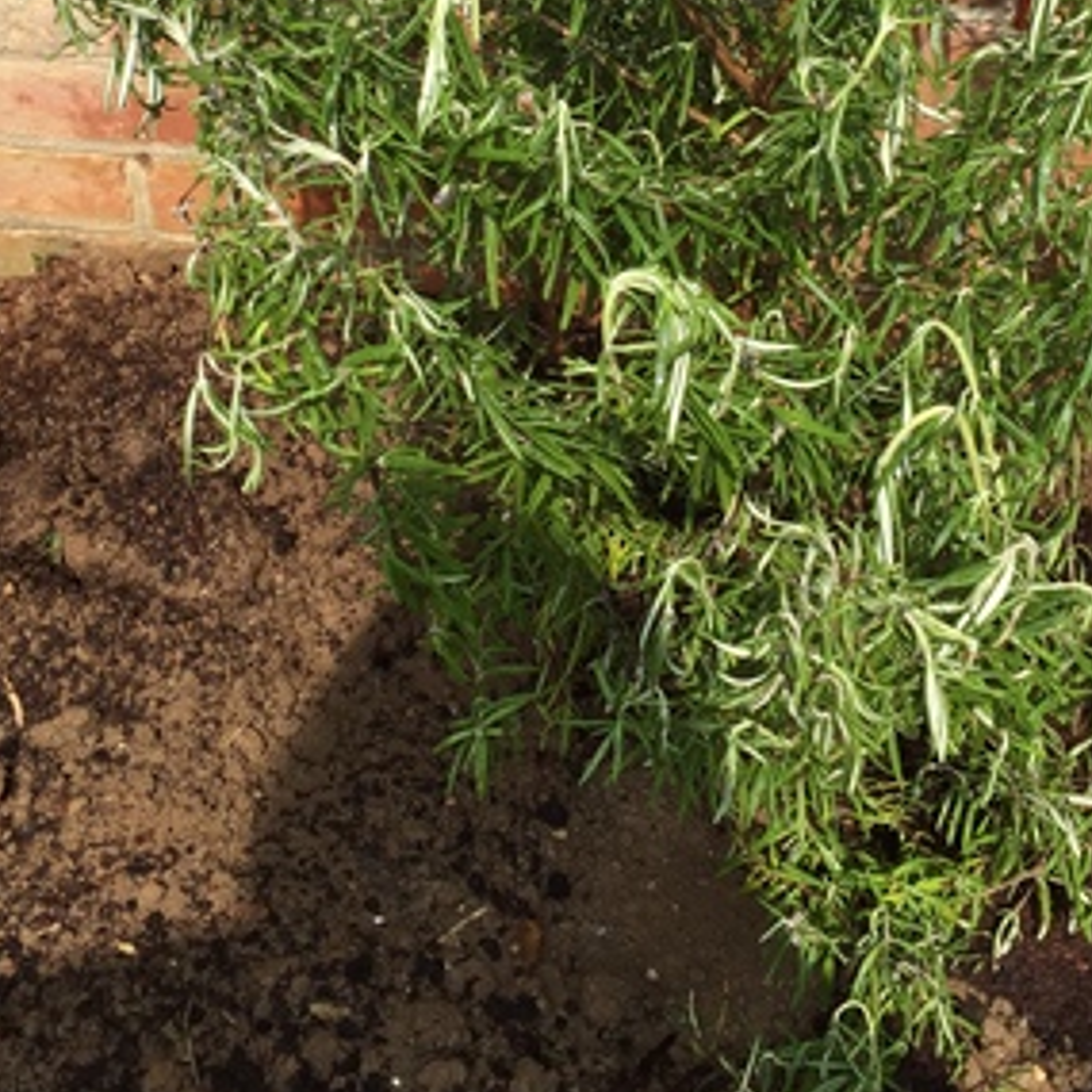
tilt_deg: -36.3
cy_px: 107
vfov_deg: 30.3
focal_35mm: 54
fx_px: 1927
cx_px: 582
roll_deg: +0.6
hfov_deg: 31.6
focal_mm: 4.15
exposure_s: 1/1319
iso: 32
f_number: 2.2
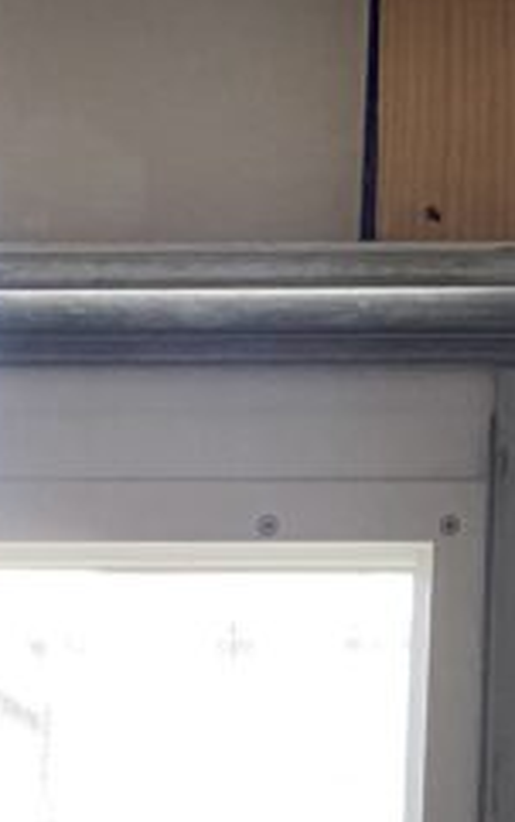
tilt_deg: +21.2
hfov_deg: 10.8
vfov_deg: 17.4
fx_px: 2623
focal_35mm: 117
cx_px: 767
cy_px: -7
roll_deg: +1.3
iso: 160
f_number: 1.8
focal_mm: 4.25
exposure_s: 1/60
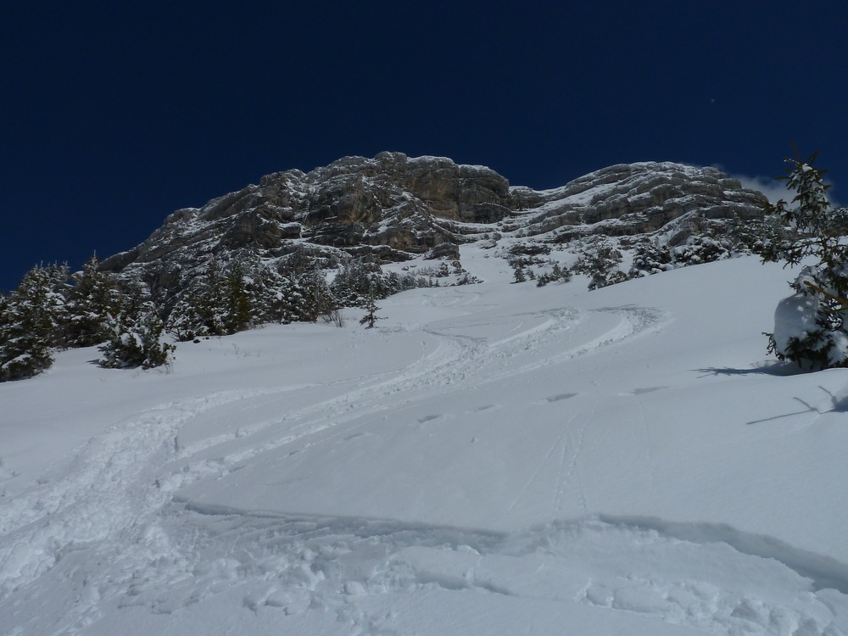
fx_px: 612
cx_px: 424
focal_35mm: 25
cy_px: 318
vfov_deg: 54.9
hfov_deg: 69.4
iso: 80
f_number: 6.3
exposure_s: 1/2000
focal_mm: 4.1
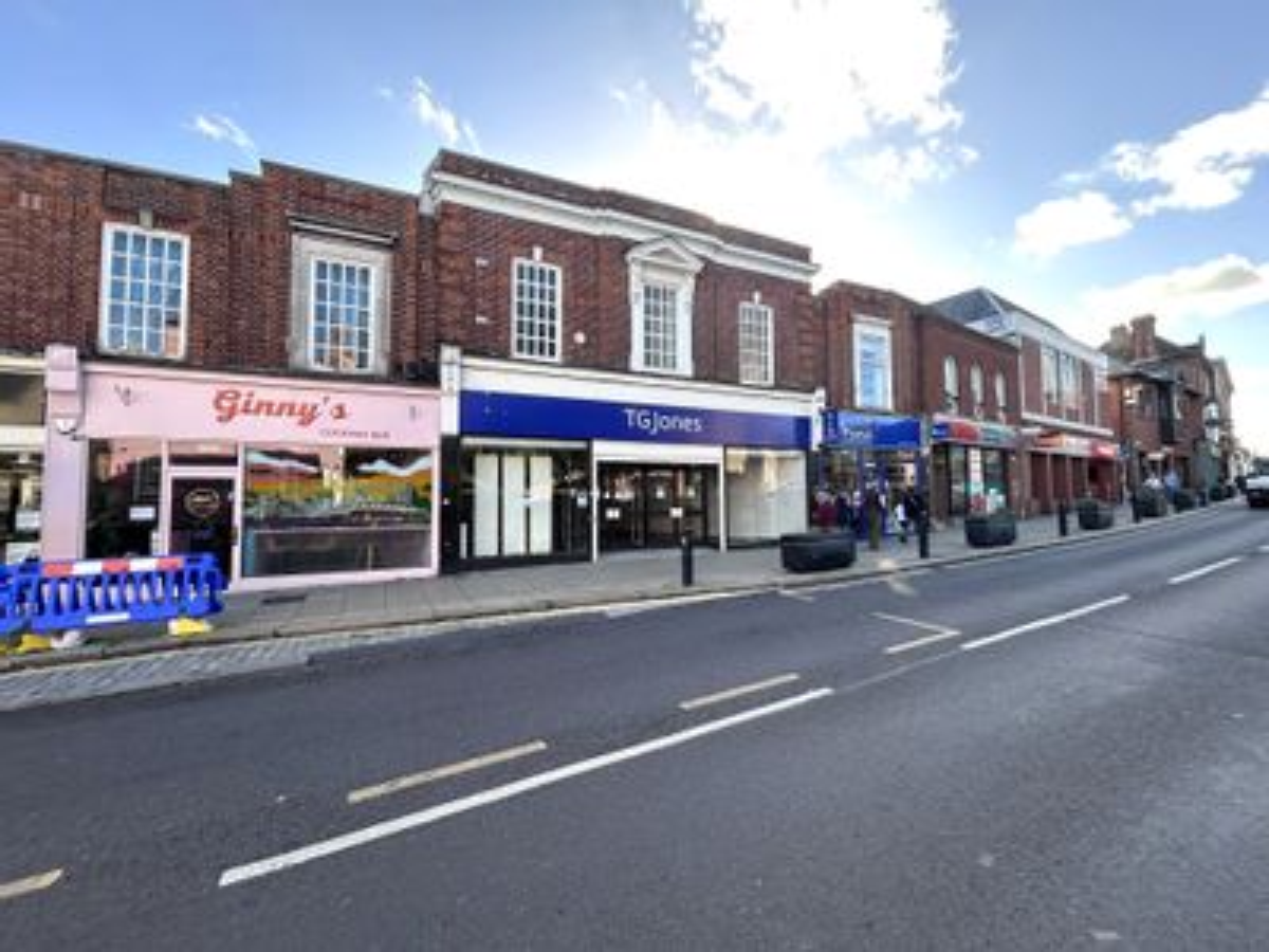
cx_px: 634
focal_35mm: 14
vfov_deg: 85.7
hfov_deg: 102.1
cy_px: 476
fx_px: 513
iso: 32
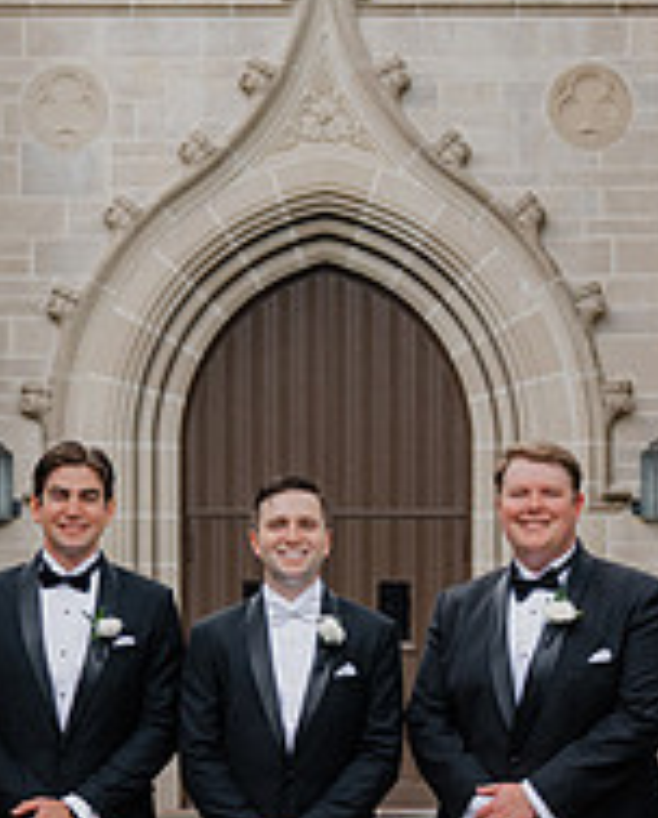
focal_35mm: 138
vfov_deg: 13.8
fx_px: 3349
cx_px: 307
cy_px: 703
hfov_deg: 11.2
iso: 160
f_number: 3.5
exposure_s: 1/320
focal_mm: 48
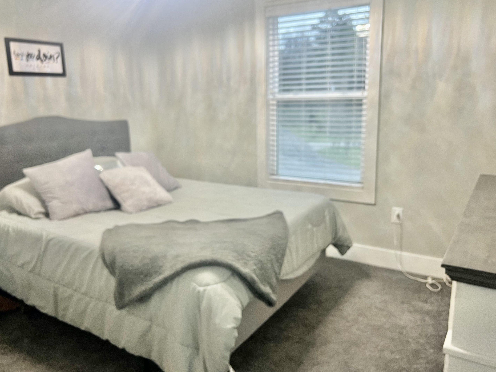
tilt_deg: -11.9
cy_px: 180
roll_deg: +1.4
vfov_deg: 49.7
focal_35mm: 28
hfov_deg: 63.4
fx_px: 401
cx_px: 243
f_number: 1.5
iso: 160
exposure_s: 1/60
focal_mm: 5.7
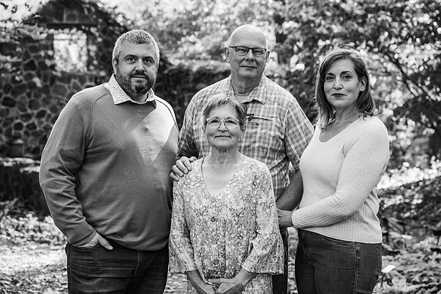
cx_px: 226
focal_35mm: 81
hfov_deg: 25.0
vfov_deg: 16.8
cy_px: 160
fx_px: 995
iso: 500
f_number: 4.5
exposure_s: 1/250
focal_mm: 70
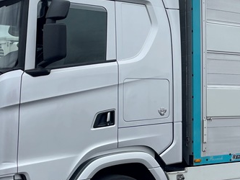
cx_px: 272
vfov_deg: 18.4
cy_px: 80
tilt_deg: +4.2
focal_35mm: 80
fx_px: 555
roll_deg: -0.2
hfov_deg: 22.8
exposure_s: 1/2053
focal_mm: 4.2
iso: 32
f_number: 1.6
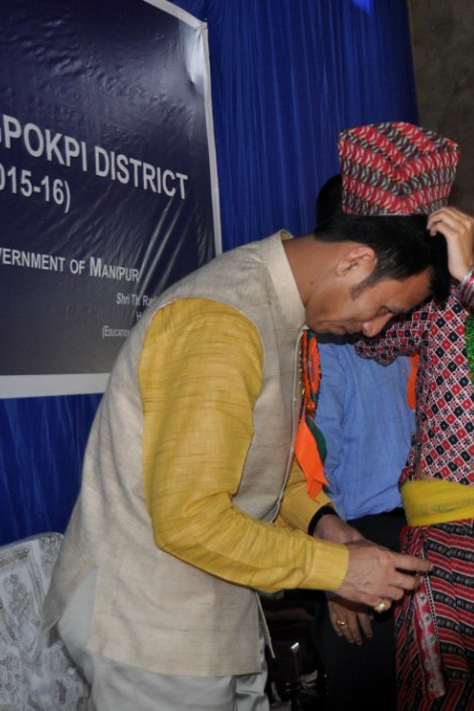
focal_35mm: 66
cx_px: 524
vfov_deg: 30.6
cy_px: 356
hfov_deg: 19.8
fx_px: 1299
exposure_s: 1/60
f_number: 4
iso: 800
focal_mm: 29
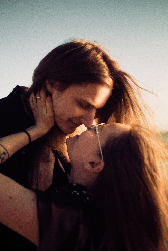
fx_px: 245
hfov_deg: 37.9
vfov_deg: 54.4
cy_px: 126
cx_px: 84
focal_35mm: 35
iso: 160
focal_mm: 23
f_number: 1.4
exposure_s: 1/8000
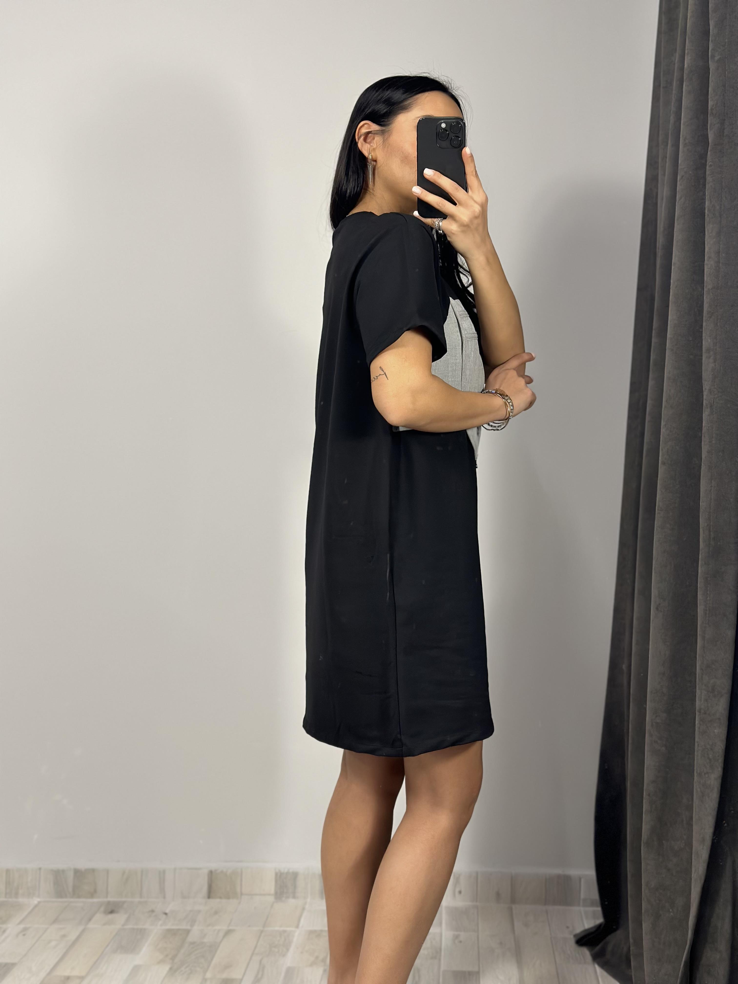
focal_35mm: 48
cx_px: 369
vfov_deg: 39.7
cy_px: 492
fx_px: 1364
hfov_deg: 30.3
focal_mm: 6.86
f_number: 1.78
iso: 160
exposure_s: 1/100
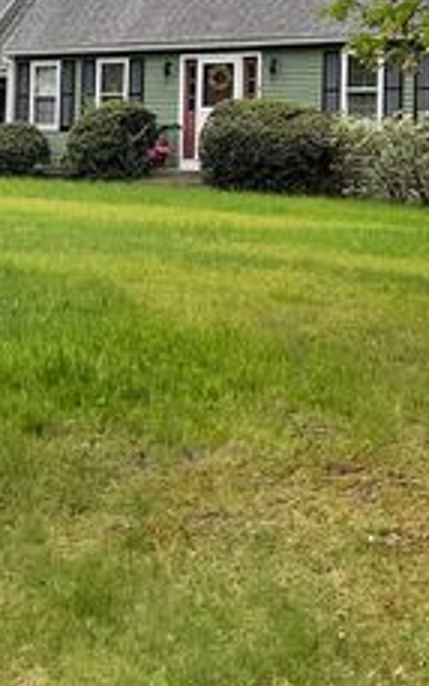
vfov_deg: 29.9
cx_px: 123
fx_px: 1254
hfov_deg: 19.3
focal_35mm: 67
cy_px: 136
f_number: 1.8
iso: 16
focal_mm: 3
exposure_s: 1/1342
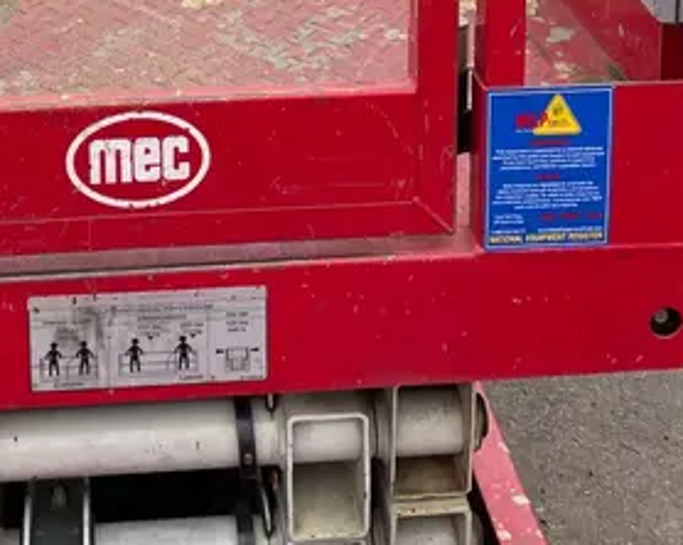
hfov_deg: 27.8
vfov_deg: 19.3
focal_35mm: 67
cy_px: -320
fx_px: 1353
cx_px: 155
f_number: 1.6
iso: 32
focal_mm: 4.2
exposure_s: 1/609
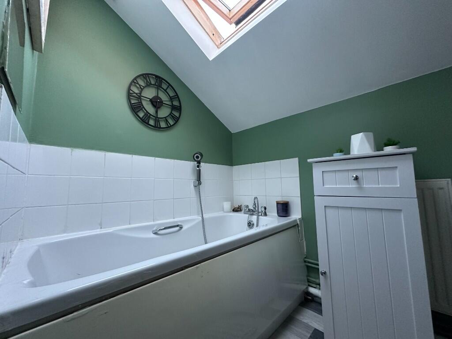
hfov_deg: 102.1
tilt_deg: +6.0
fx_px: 183
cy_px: 170
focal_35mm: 14
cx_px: 226
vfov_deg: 85.7
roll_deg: +0.9
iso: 400
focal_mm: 2.22
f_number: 2.2
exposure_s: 1/60
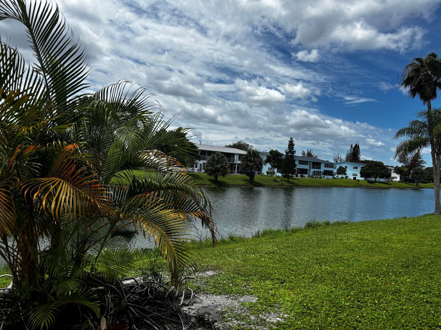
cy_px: 165
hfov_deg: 67.3
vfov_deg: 53.1
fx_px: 331
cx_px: 220
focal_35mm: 26
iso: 50
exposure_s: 1/5618
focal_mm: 5.96
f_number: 1.6
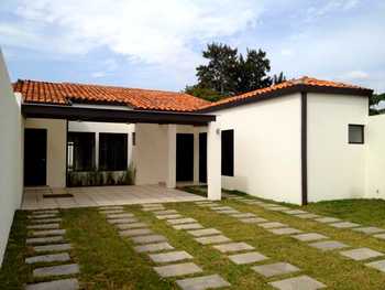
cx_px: 192
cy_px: 145
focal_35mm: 35
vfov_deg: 40.7
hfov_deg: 52.6
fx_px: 390
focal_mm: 4.28
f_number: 2.4
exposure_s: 1/1842
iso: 64
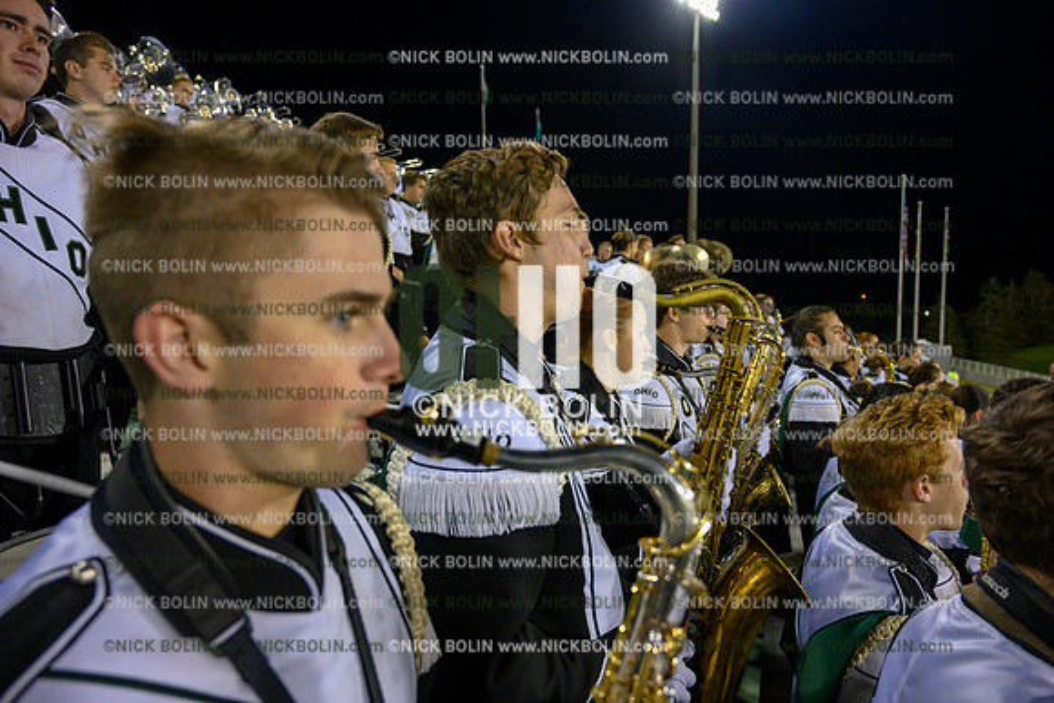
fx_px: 703
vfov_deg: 53.2
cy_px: 352
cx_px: 527
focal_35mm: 24
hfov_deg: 73.7
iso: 2000
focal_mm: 24
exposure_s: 1/250
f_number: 4
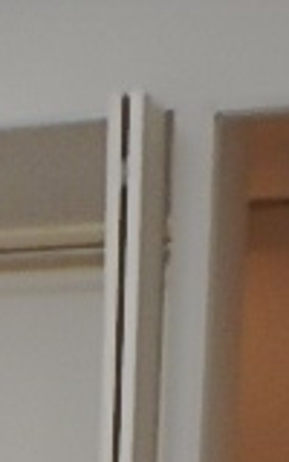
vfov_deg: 20.5
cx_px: -217
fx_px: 1122
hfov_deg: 13.3
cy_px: 658
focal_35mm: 89
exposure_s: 1/80
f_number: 3.5
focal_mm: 3.7
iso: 250
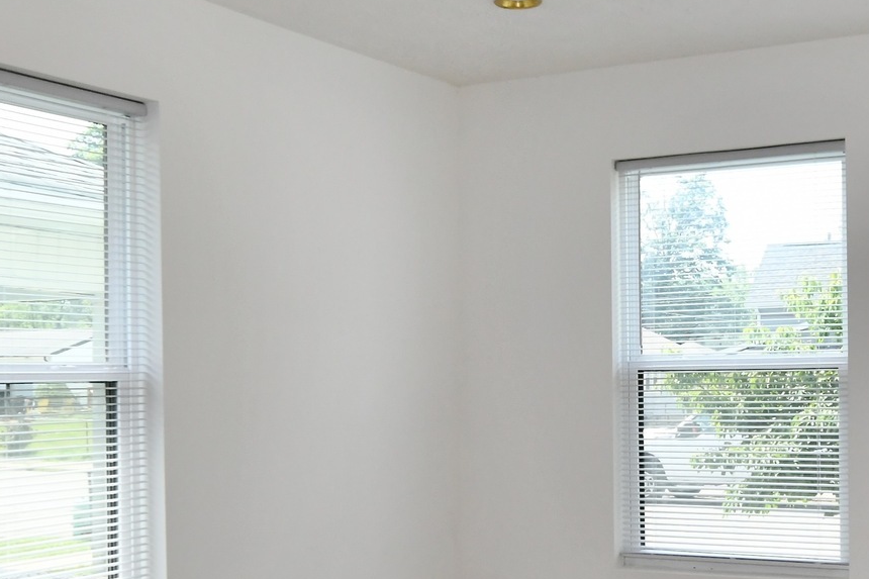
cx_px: 608
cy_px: 405
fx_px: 1207
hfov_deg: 38.9
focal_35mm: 50
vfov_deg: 26.8
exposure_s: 1/200
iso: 640
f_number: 7.1
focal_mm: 14
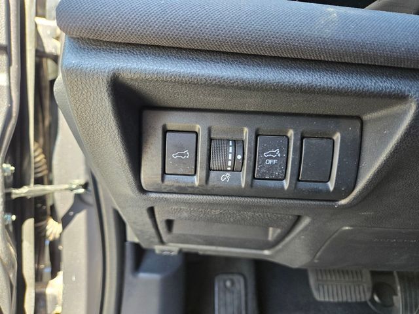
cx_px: 210
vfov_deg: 58.9
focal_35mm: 23
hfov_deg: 73.9
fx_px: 278
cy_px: 157
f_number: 1.8
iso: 200
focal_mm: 5.4
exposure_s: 1/120
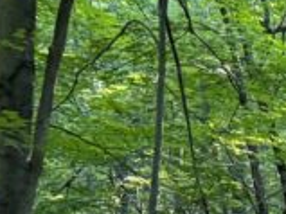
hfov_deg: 9.2
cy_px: 433
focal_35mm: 161
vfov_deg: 8.7
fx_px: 1329
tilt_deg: -0.8
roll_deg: +1.3
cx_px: 911
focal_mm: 6.76
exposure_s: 1/60
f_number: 1.78
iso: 200
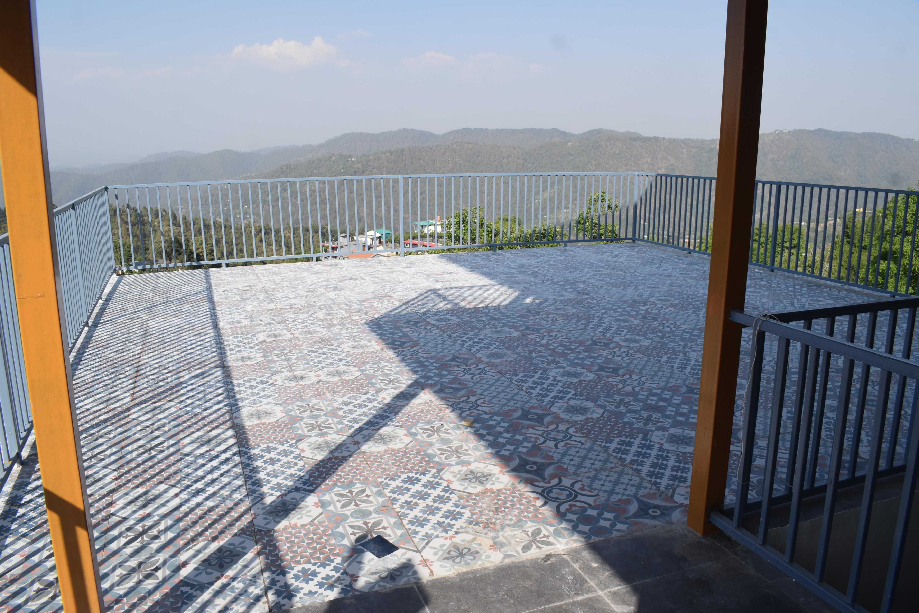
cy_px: 306
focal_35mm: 27
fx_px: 689
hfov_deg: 67.4
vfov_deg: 48.0
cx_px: 460
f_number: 9
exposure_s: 1/320
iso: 200
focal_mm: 18
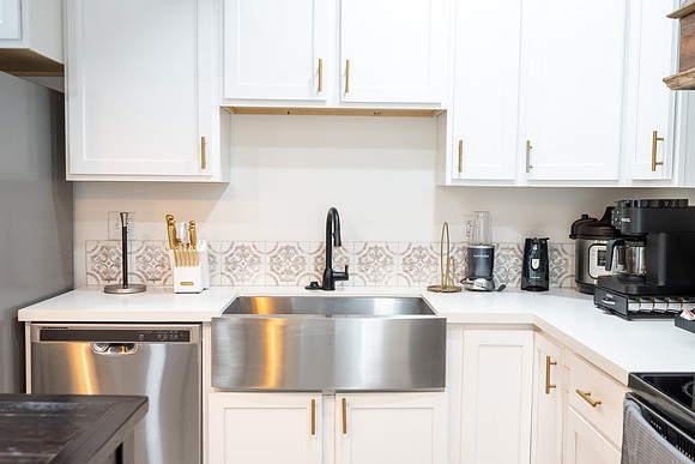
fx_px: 676
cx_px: 348
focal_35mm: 35
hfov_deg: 54.4
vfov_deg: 37.9
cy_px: 232
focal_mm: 35
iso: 800
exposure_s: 1/60
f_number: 4
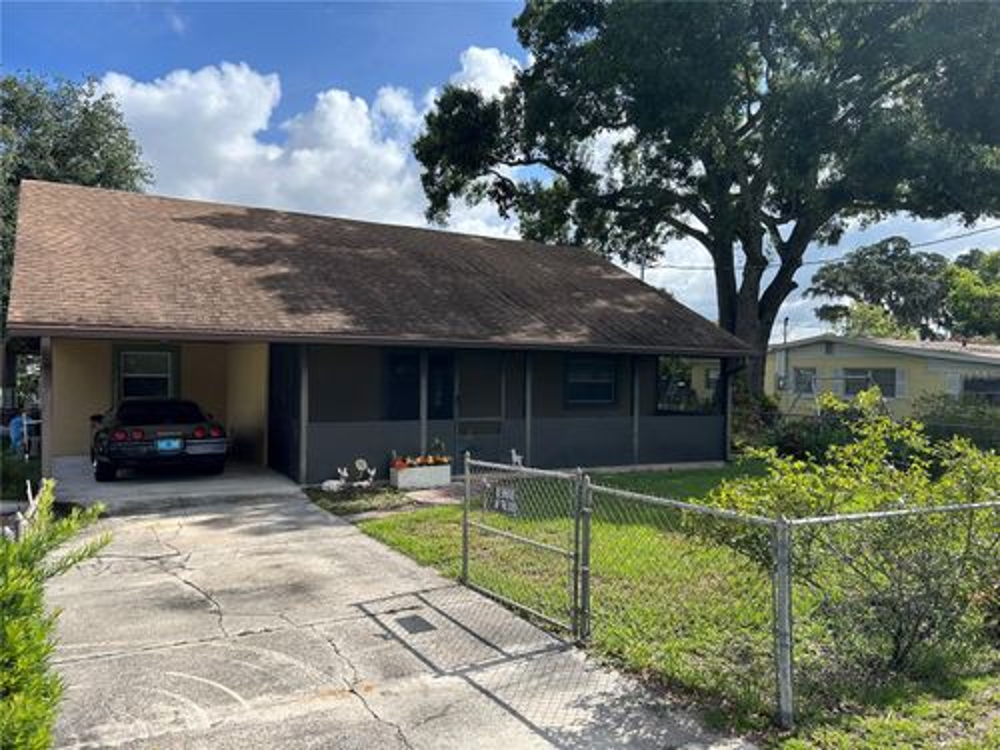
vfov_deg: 53.1
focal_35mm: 26
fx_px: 751
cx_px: 500
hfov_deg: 67.3
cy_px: 375
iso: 50
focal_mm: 5.7
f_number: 1.5
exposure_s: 1/3356
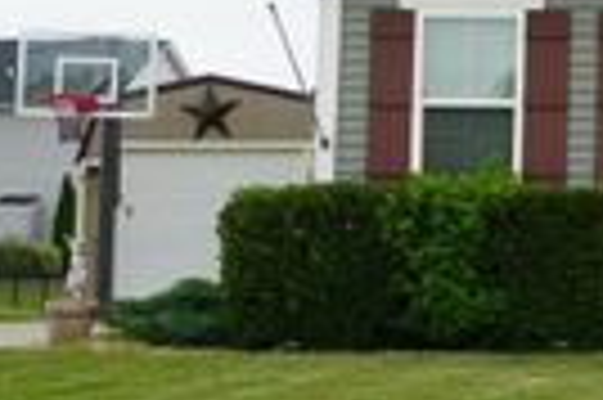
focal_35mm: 163
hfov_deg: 11.7
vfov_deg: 8.4
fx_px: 2725
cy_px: 43
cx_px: 1080
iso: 100
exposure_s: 1/250
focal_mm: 29
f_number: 5.6
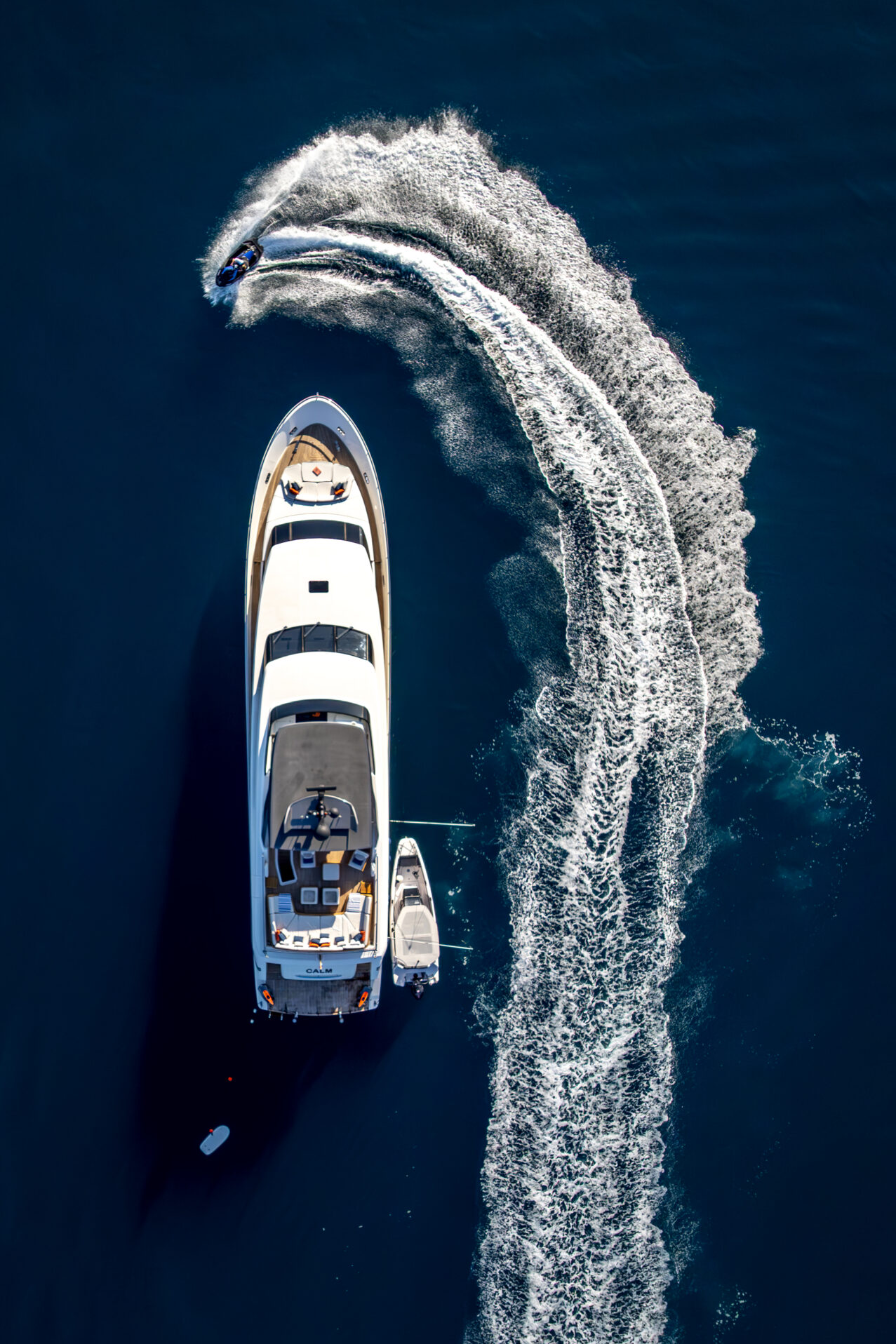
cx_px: 448
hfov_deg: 51.3
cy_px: 673
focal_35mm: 25
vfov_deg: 71.5
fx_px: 933
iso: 400
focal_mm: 12.29
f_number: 2.8
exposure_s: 1/240
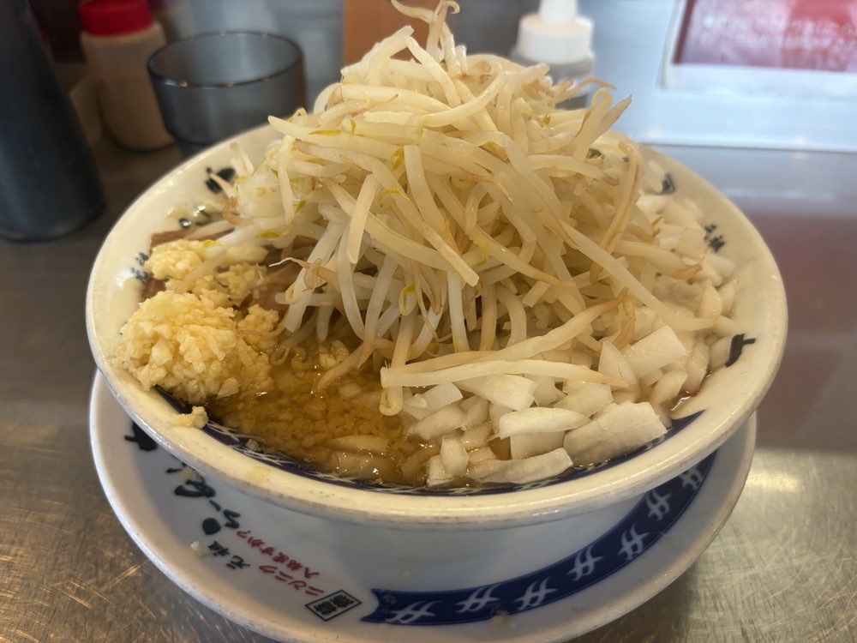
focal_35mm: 26
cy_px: 322
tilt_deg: -40.8
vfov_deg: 53.1
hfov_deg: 67.3
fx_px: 644
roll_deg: +0.1
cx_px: 428
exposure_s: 1/50
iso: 64
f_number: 1.6
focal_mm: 5.96
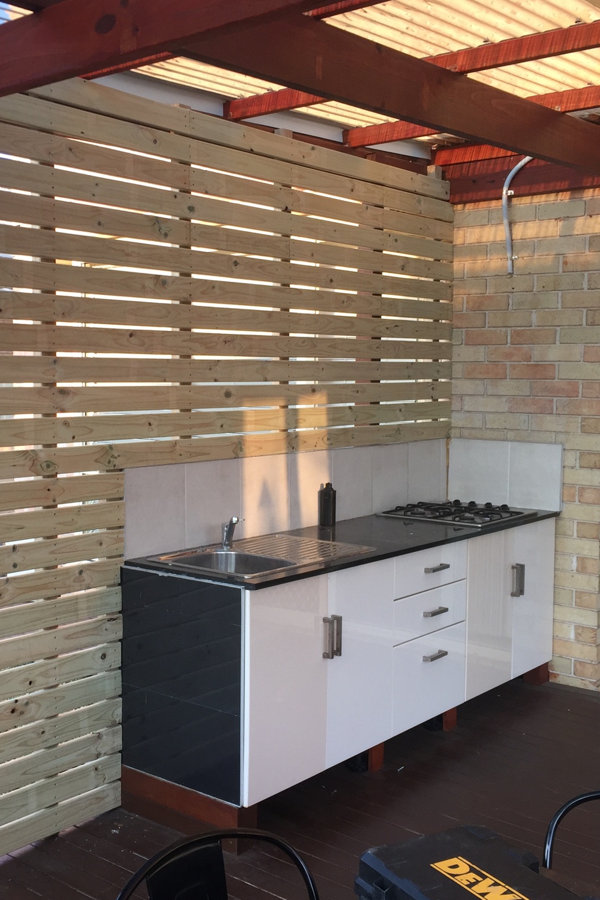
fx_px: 1025
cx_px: 180
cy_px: 446
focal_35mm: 41
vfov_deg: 47.4
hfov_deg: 32.2
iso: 32
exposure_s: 1/100
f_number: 2.2
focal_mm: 4.15
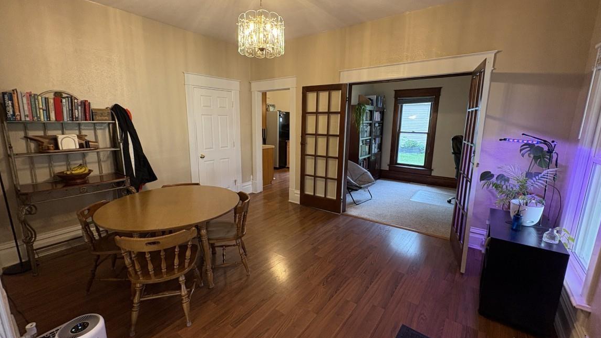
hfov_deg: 99.3
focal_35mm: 16
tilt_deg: -9.6
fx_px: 255
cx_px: 289
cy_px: 169
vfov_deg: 67.1
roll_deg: -0.6
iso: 250
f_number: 2.2
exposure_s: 1/60
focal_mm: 2.22
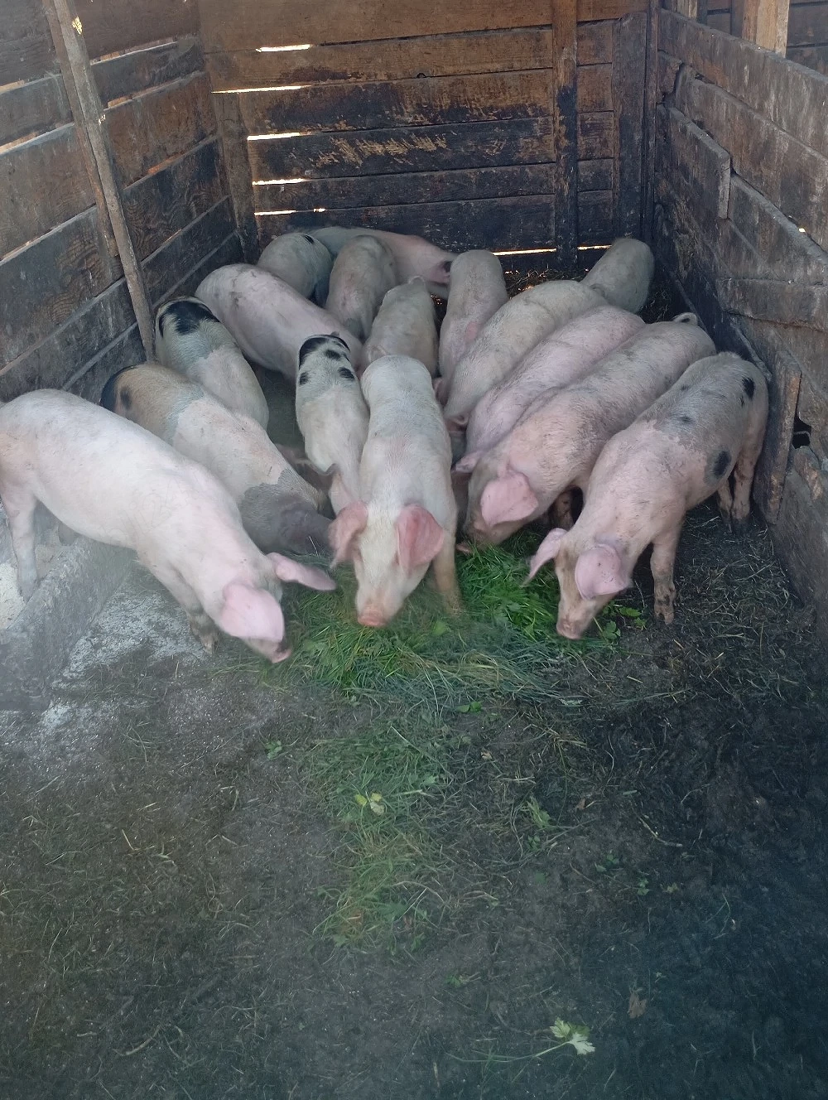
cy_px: 550
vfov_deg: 53.9
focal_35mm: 34
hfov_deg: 41.9
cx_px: 414
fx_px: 1082
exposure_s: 1/50
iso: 331
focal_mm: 4.27
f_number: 1.8
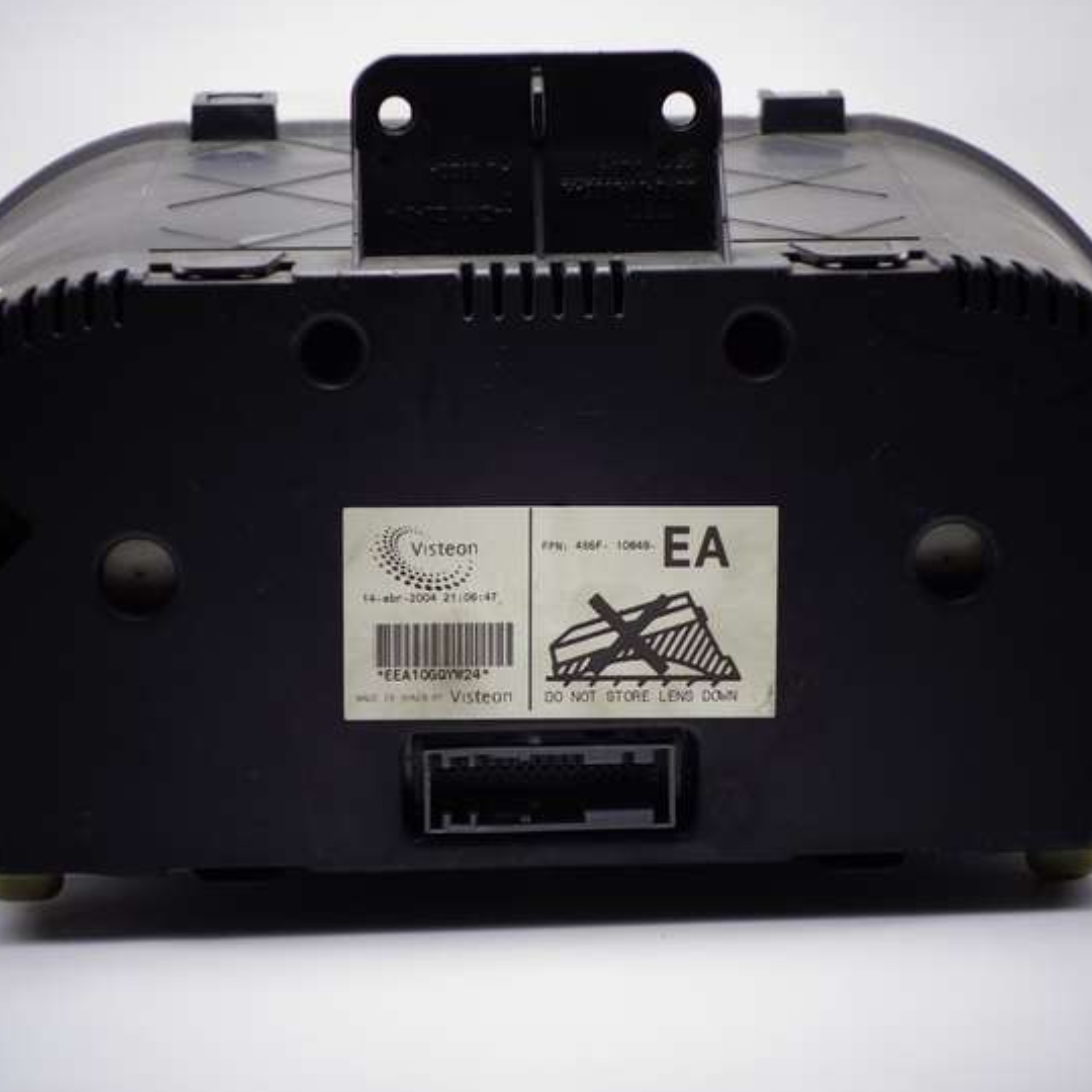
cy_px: 543
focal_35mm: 93
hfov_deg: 18.7
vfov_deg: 18.7
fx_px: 3319
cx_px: 548
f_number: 4
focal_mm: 26.57
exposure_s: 1/80
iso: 320
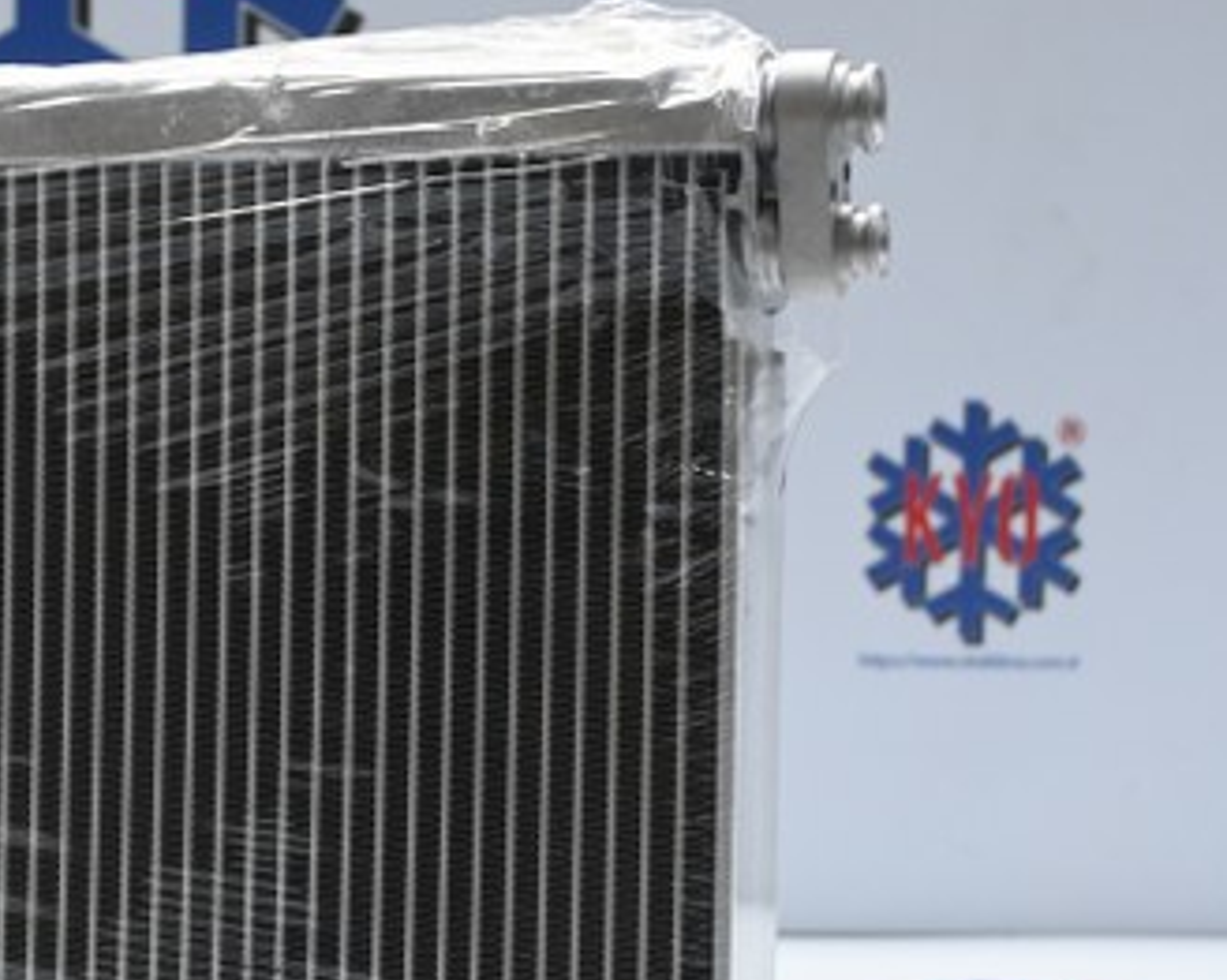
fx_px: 3557
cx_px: 176
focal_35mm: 98
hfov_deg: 19.3
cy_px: 591
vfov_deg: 15.7
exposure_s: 1/60
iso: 1400
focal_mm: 38
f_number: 5.6
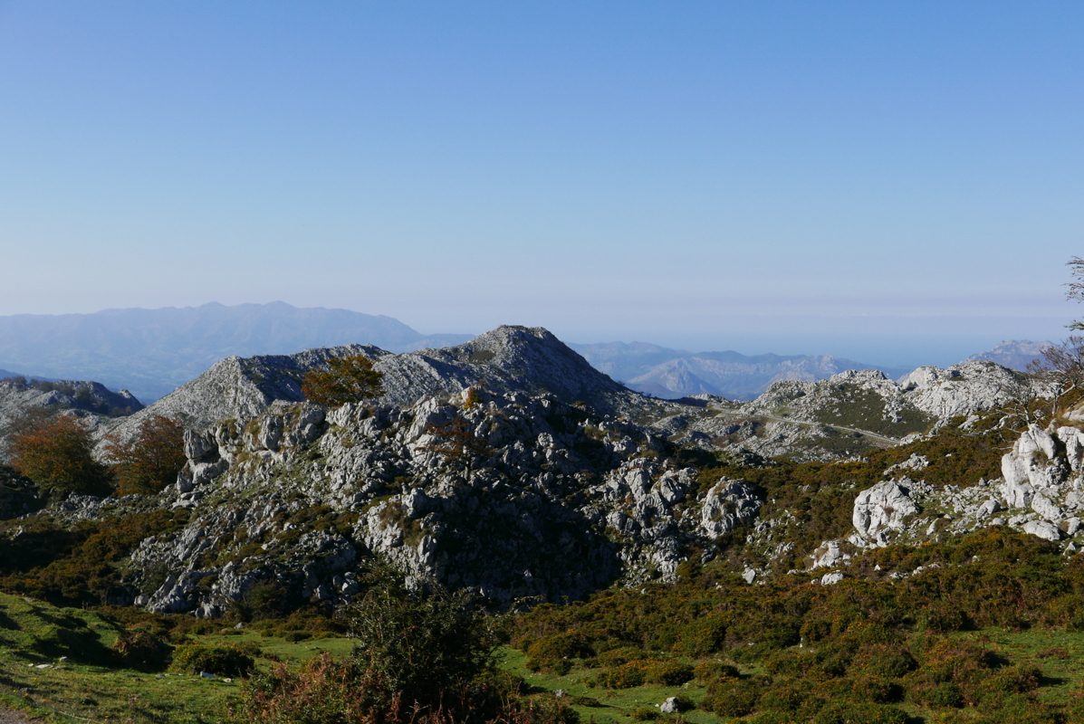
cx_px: 542
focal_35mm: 49
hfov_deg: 40.3
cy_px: 362
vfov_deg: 27.6
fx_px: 1476
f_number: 5.6
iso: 200
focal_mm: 22
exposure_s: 1/800
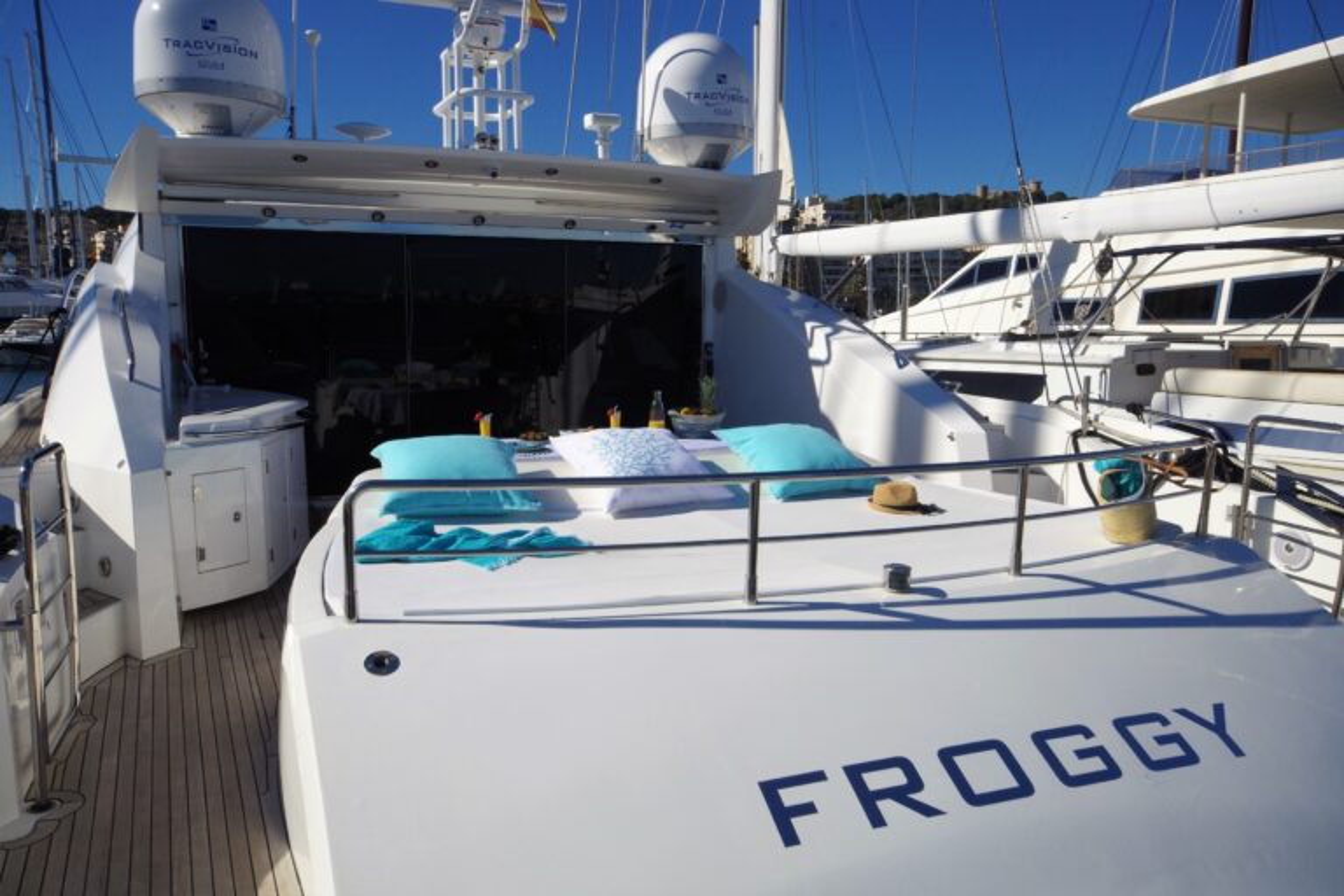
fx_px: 1120
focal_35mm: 30
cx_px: 672
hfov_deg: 61.9
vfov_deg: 43.6
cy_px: 448
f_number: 16
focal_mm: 20
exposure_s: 1/500
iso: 400
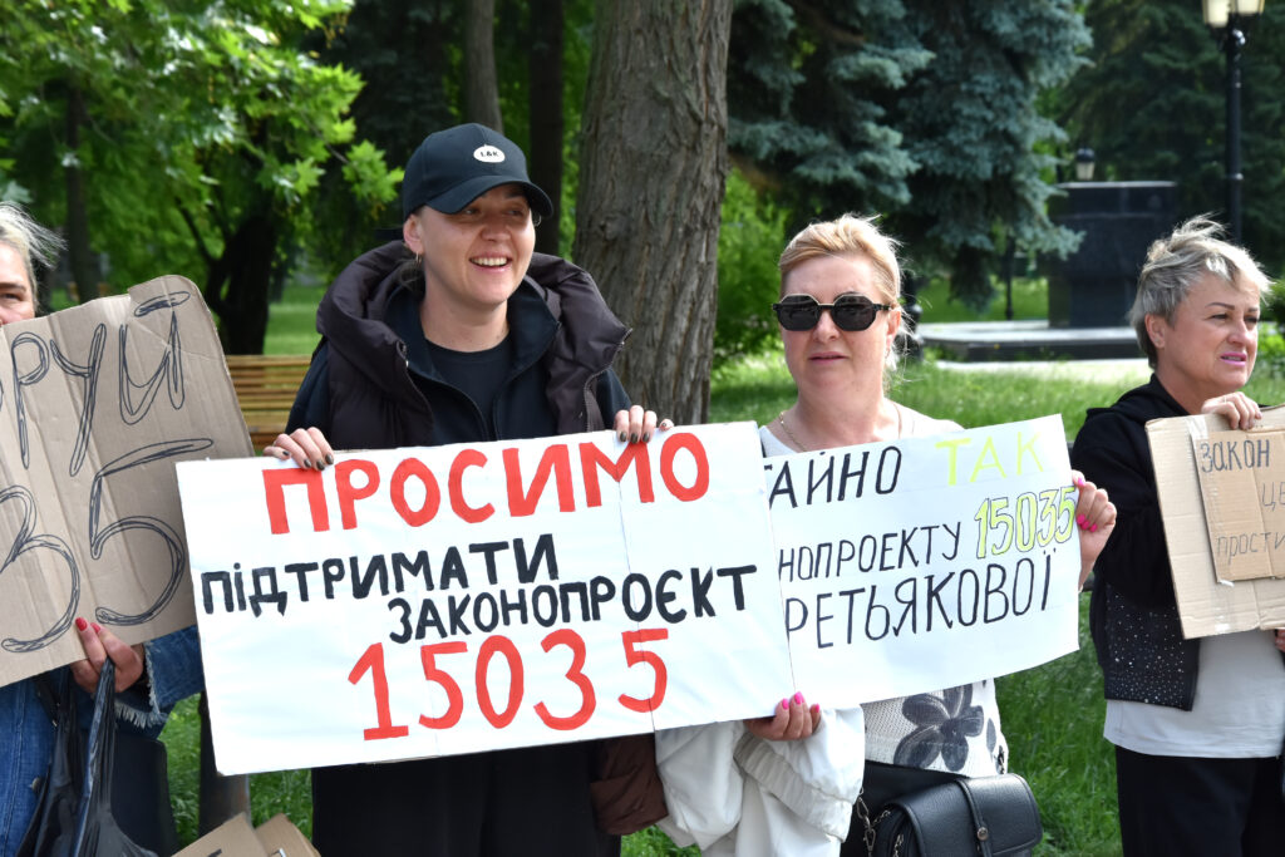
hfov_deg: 20.6
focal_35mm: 99
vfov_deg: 13.8
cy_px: 428
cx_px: 642
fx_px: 3534
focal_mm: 66
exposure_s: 1/500
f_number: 8
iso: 500
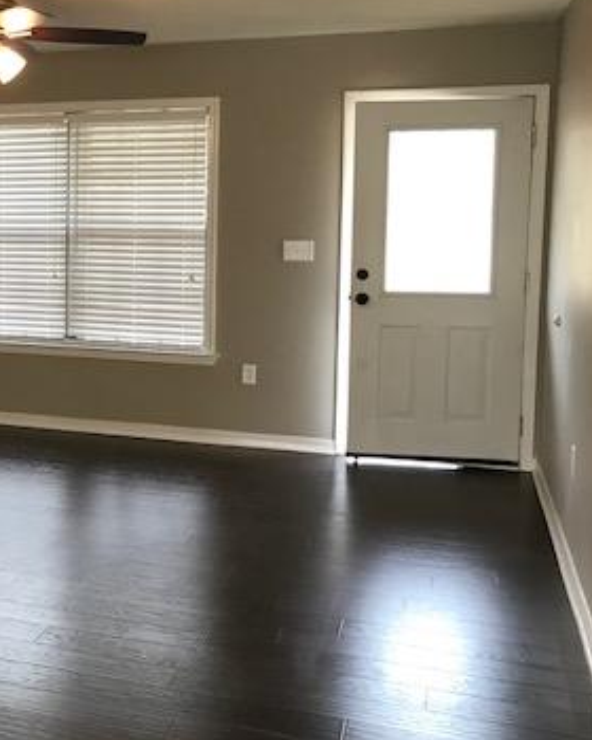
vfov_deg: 37.2
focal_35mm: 50
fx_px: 1095
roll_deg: +0.1
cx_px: -40
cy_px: 307
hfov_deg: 27.9
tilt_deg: -4.7
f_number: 1.8
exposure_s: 1/30
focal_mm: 3.99
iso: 40
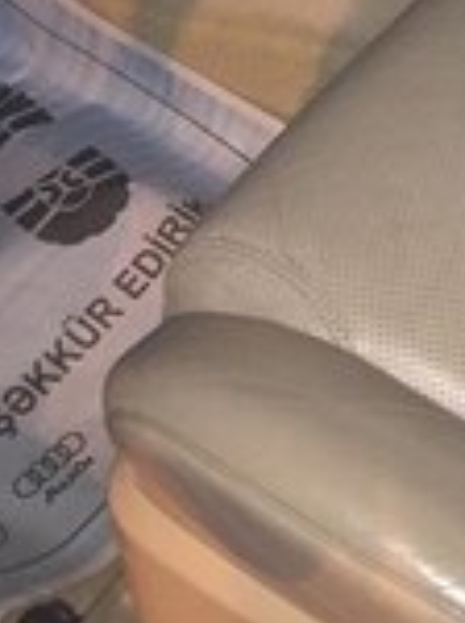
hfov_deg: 14.7
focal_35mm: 96
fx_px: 1724
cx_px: 602
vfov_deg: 18.2
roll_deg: +3.8
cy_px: -320
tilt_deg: -32.6
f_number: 2.2
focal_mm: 4.15
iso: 200
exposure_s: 1/17
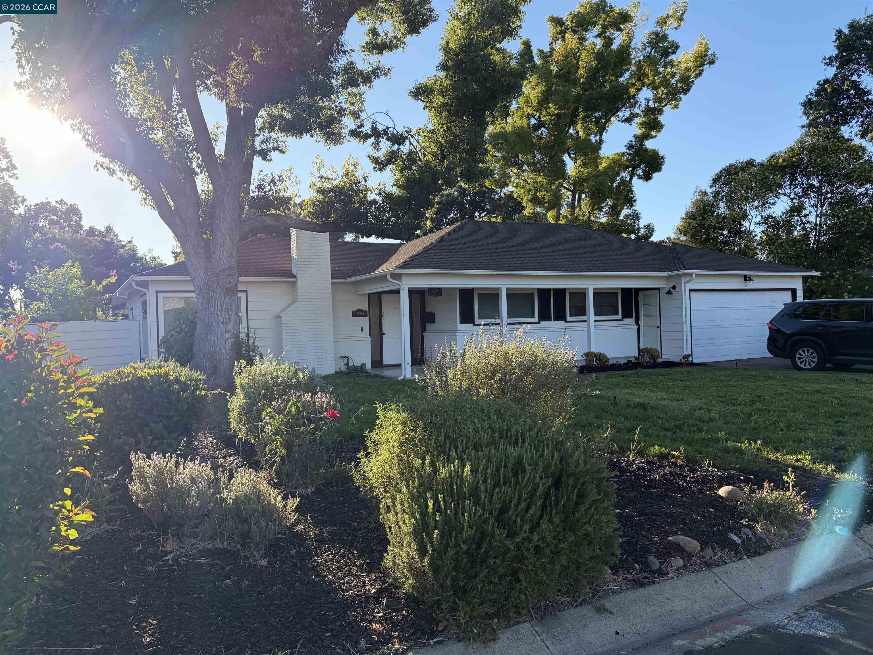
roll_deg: +2.2
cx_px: 436
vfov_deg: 53.1
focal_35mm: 26
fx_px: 656
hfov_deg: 67.3
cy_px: 328
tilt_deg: -0.3
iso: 64
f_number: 1.6
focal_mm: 5.96
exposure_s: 1/1287
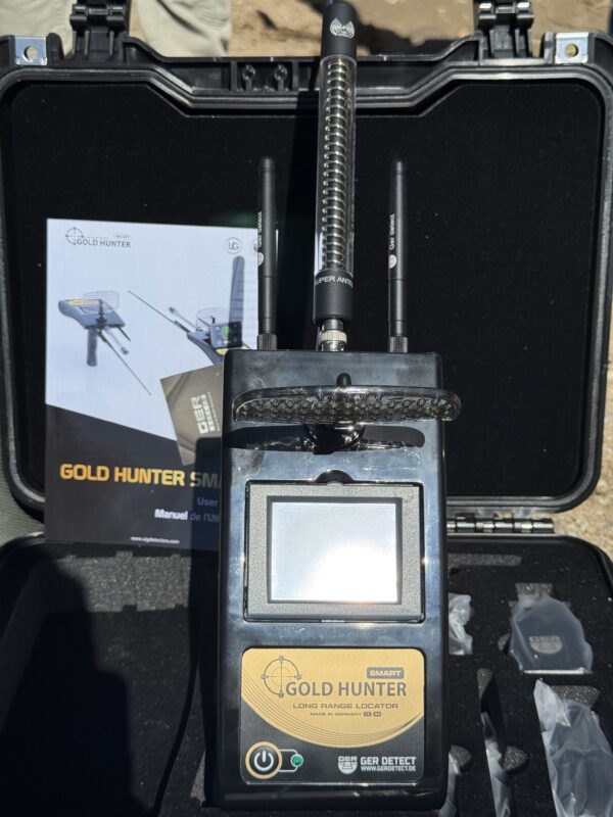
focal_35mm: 48
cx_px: 306
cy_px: 408
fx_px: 1133
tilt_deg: -25.0
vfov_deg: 39.7
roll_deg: +1.0
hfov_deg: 30.3
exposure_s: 1/9901
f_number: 1.78
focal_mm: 6.76
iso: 64
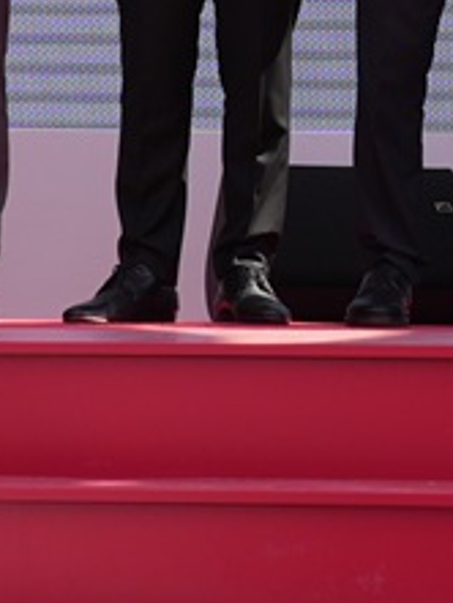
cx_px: 540
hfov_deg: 5.0
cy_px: -467
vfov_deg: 6.5
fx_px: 5195
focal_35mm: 298
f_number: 5
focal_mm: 38
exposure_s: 1/500
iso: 160
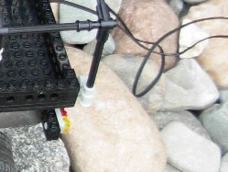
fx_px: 1028
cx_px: -210
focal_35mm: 156
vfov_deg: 9.5
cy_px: 26
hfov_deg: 11.5
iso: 79
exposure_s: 1/114
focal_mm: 6.3
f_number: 2.9
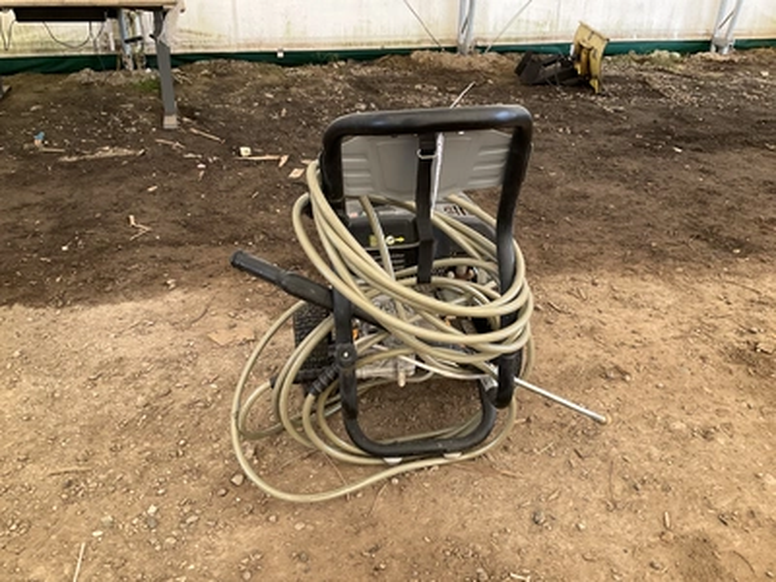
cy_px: 291
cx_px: 388
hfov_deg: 61.7
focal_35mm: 29
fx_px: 650
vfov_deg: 48.2
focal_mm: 3
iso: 50
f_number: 1.8
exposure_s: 1/122
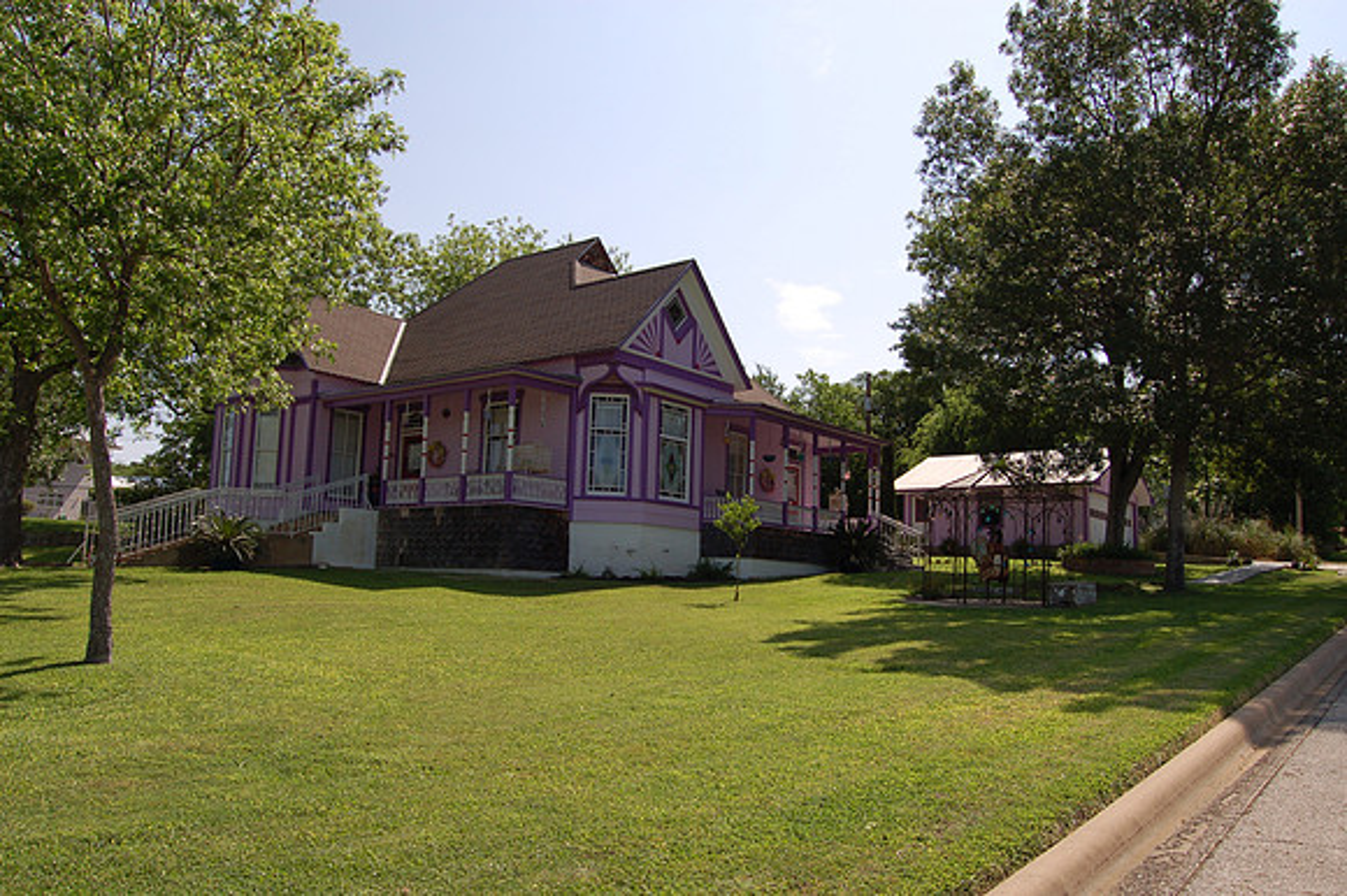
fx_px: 1010
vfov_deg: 47.9
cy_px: 448
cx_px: 674
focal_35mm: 27
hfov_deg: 67.4
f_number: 9
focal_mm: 18
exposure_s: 1/320
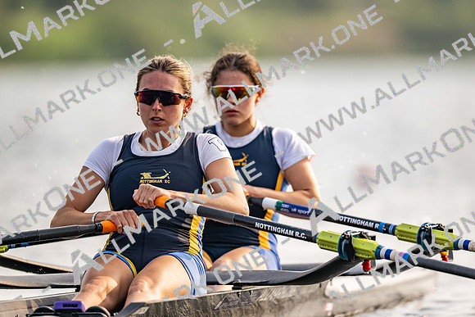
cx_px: 238
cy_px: 158
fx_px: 7918
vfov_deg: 2.3
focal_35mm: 600
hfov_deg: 3.4
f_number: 4
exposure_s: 1/2500
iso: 320
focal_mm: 600
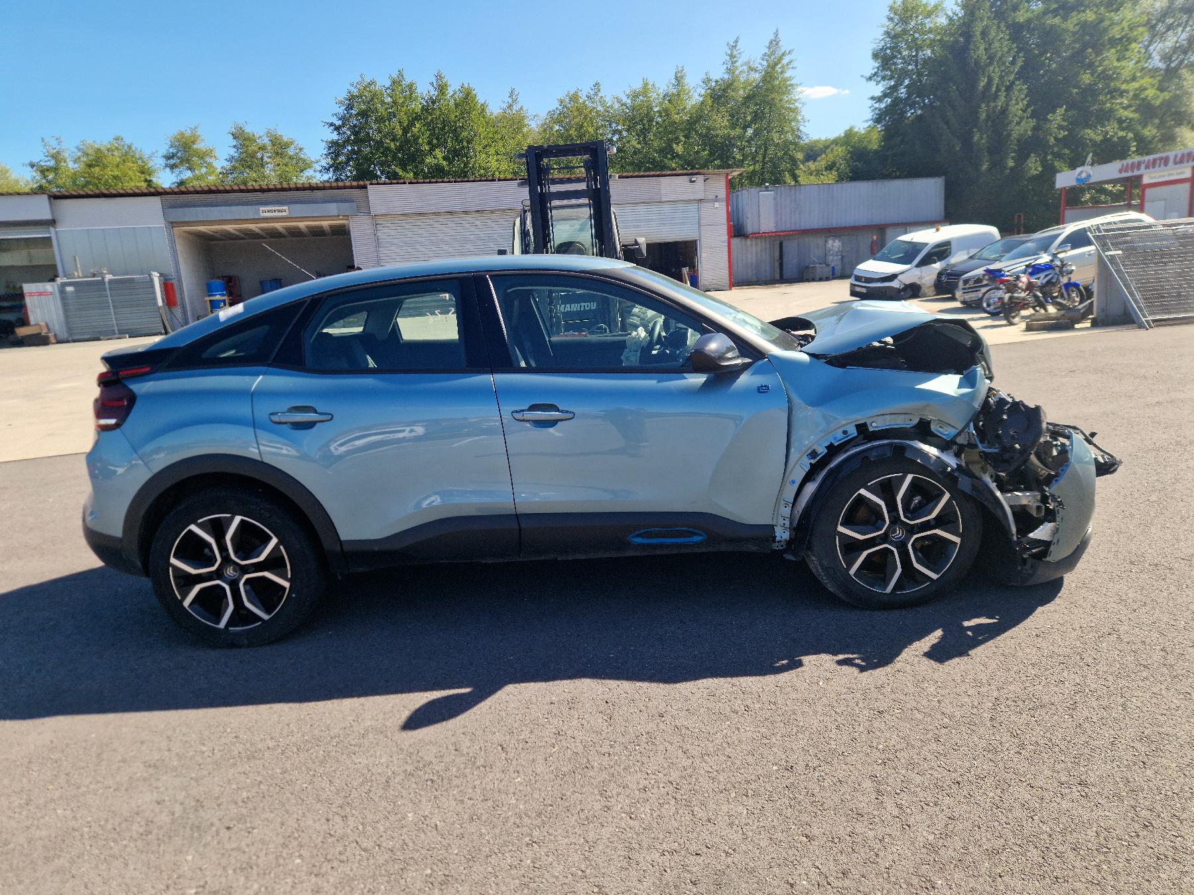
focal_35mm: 23
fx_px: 793
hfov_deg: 73.9
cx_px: 597
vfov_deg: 58.9
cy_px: 448
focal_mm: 5.4
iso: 50
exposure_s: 1/769
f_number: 1.8
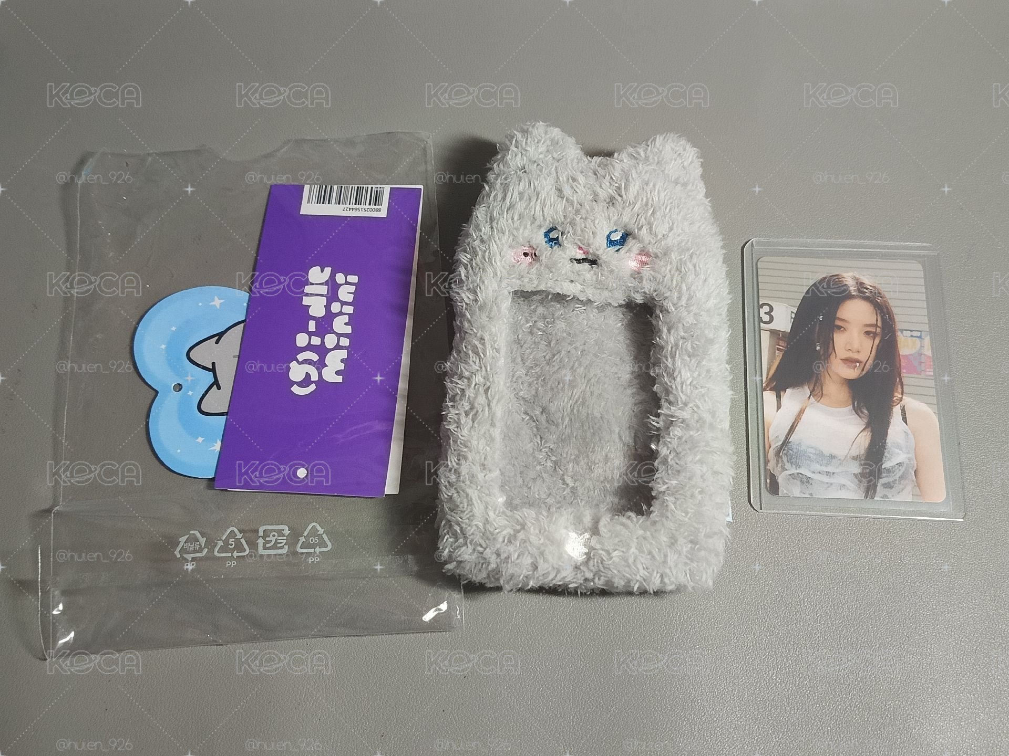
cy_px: 378
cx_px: 504
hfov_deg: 50.1
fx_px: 1078
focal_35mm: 37
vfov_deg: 38.7
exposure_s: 1/60
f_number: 1.75
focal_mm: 5.24
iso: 1000
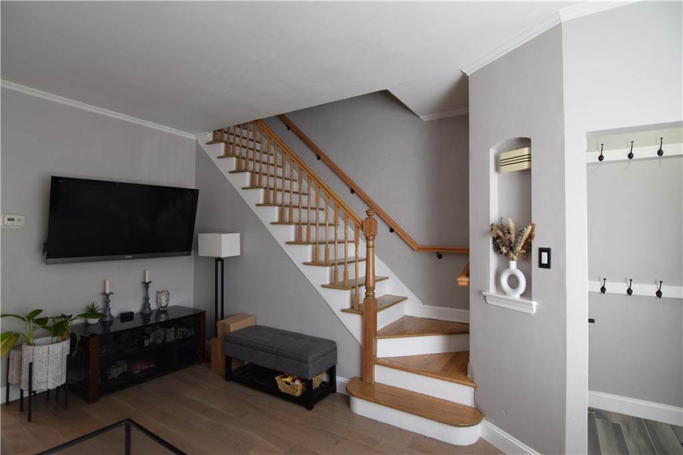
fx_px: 327
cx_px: 342
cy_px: 228
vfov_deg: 69.6
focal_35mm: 17
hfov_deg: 92.5
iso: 450
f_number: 4
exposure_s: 1/60
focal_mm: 11.5
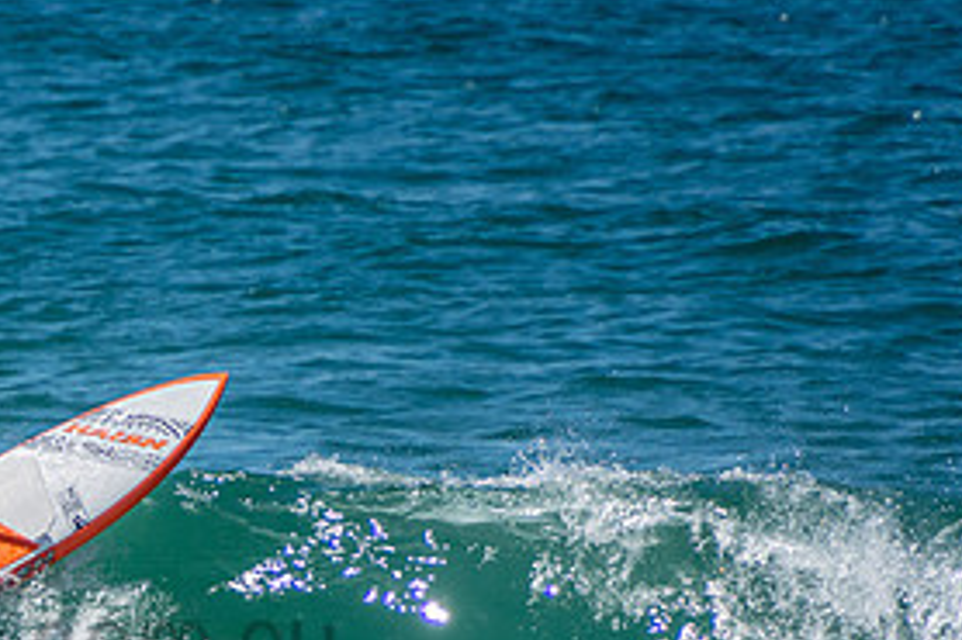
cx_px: -31
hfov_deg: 1.6
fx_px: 33462
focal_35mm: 1253
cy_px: 607
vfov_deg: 1.1
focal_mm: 400
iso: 320
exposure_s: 1/2000
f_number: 5.6
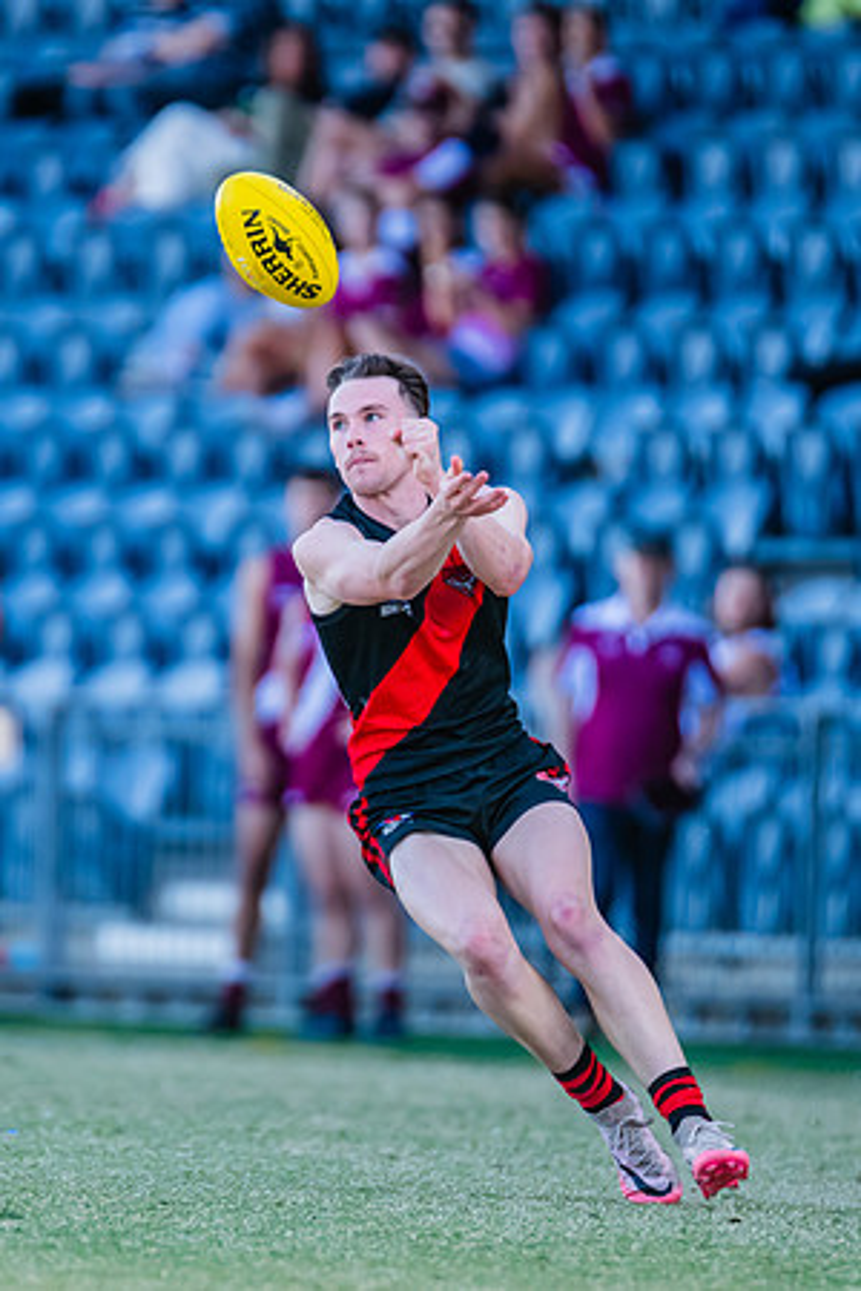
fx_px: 24945
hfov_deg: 2.0
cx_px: 309
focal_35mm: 695
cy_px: 682
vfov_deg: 3.0
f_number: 4
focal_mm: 420
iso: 1800
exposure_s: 1/1600
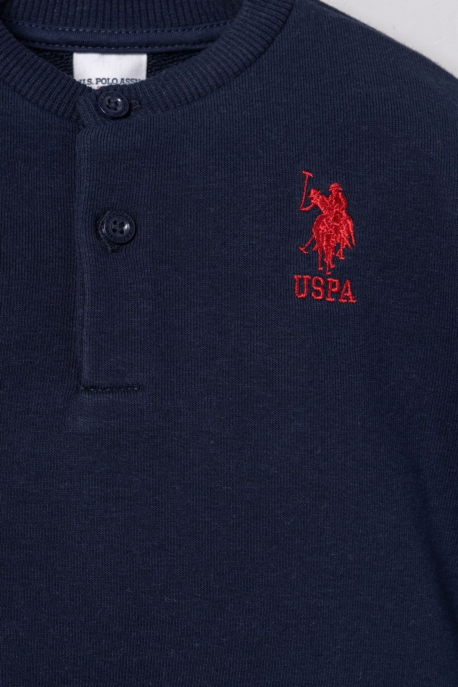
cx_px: 229
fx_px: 954
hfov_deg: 27.0
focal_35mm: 50
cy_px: 344
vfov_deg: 39.6
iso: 250
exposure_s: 1/125
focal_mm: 50
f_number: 9
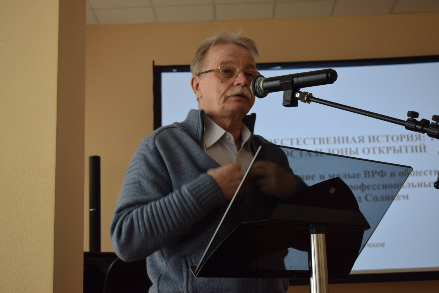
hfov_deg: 36.9
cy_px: 146
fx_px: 658
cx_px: 220
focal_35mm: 54
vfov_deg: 25.1
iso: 640
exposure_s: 1/40
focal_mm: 36
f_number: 5.6
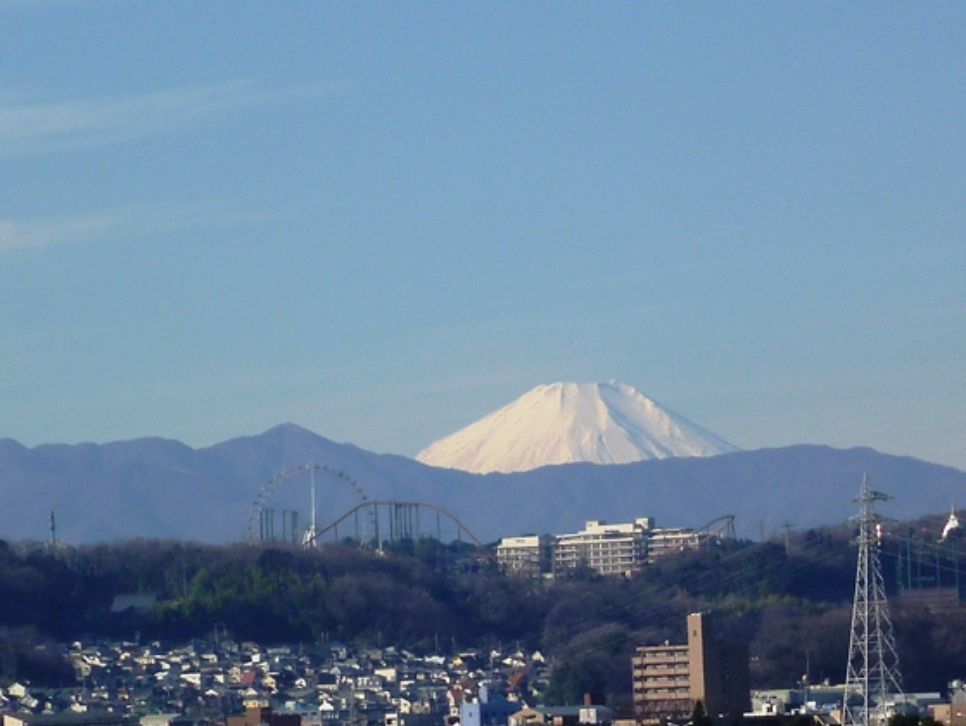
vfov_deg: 5.1
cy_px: 353
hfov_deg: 6.7
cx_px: 480
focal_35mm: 294
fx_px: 8210
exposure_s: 1/500
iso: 80
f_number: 5.9
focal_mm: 22.5
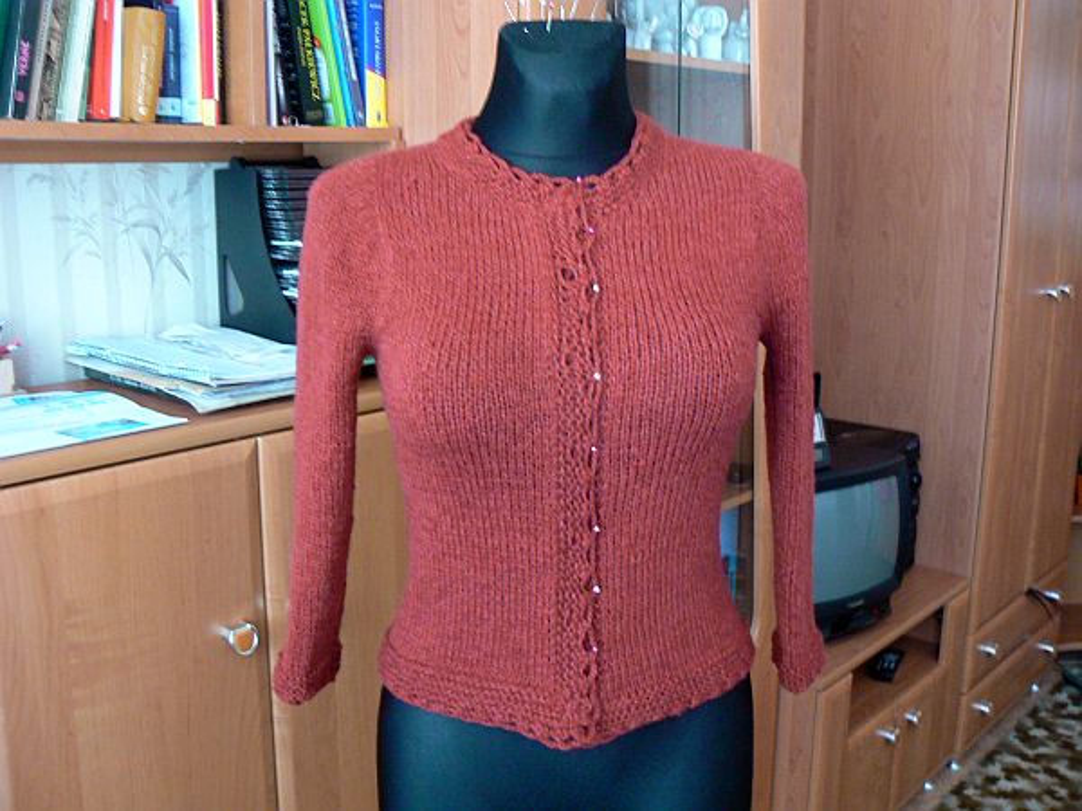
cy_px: 406
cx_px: 541
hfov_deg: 51.4
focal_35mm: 36
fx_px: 1125
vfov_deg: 39.7
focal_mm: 6
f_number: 2.8
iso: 200
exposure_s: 1/6
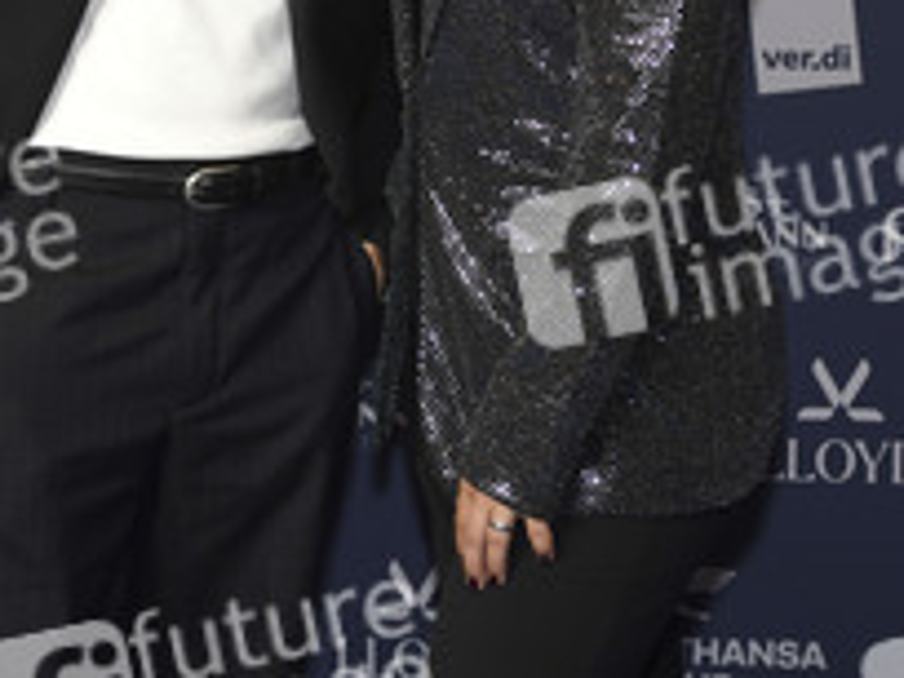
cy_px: 22
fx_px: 3447
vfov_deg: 11.1
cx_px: 332
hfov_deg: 14.9
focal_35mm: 132
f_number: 3.5
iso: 800
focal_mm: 70
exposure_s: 1/400
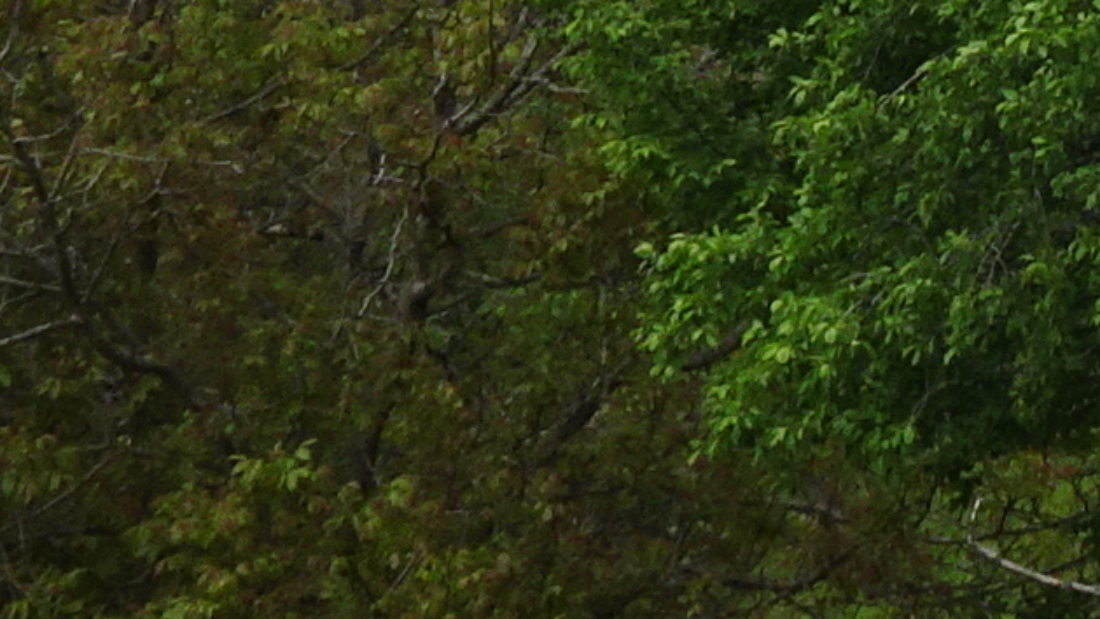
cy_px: -1411
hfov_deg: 7.5
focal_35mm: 278
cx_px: 1952
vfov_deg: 4.2
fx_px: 8110
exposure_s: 1/250
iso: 80
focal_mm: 7.58
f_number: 4.5
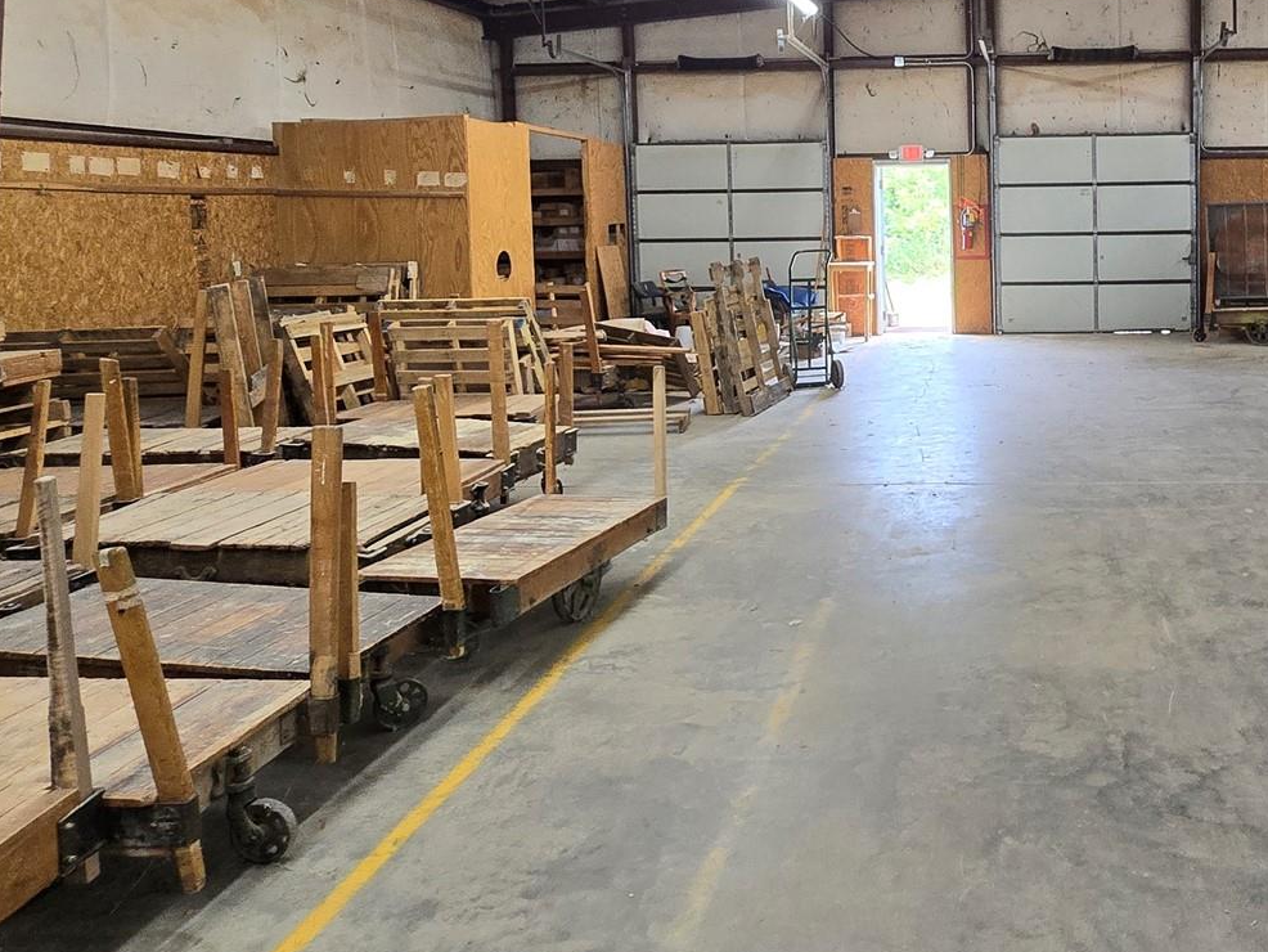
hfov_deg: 60.9
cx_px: 984
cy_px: 271
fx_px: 989
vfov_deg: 49.9
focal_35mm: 27
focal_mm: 2.2
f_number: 2.2
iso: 200
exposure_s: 1/60
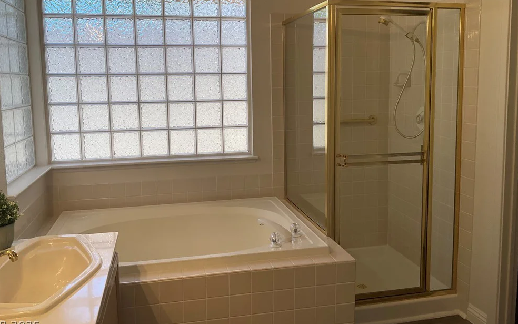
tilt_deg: -6.6
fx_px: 452
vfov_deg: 39.3
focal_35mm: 32
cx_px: 252
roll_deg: +0.3
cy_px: 132
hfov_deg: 59.6
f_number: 1.8
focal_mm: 3
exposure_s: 1/120
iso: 32
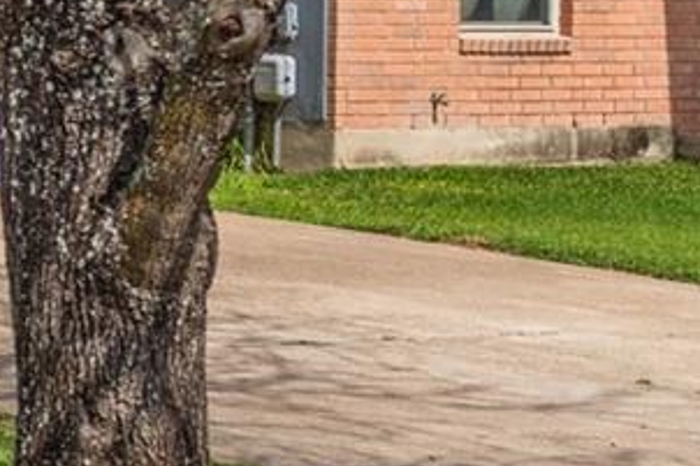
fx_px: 3168
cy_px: -46
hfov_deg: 10.7
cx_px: -980
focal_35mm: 163
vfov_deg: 8.3
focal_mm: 24
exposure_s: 1/500
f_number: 8
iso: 400
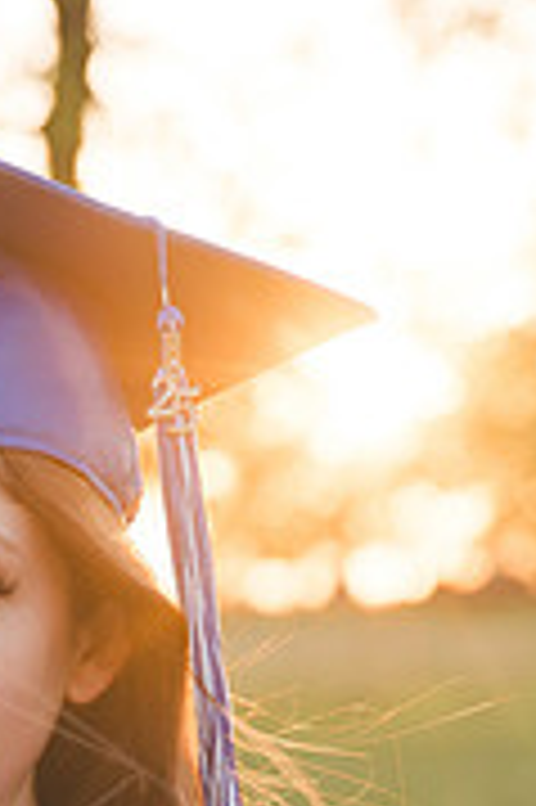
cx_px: -43
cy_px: 995
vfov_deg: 13.2
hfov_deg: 9.0
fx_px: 3379
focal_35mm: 151
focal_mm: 60
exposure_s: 1/200
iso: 100
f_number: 3.2
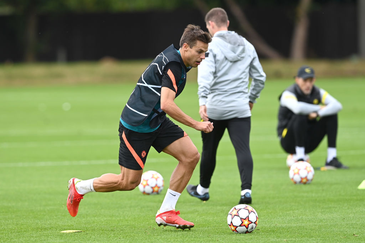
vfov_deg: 3.4
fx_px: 4056
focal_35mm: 400
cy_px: 122
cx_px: 182
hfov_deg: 5.2
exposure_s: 1/2000
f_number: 4
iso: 640
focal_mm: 400
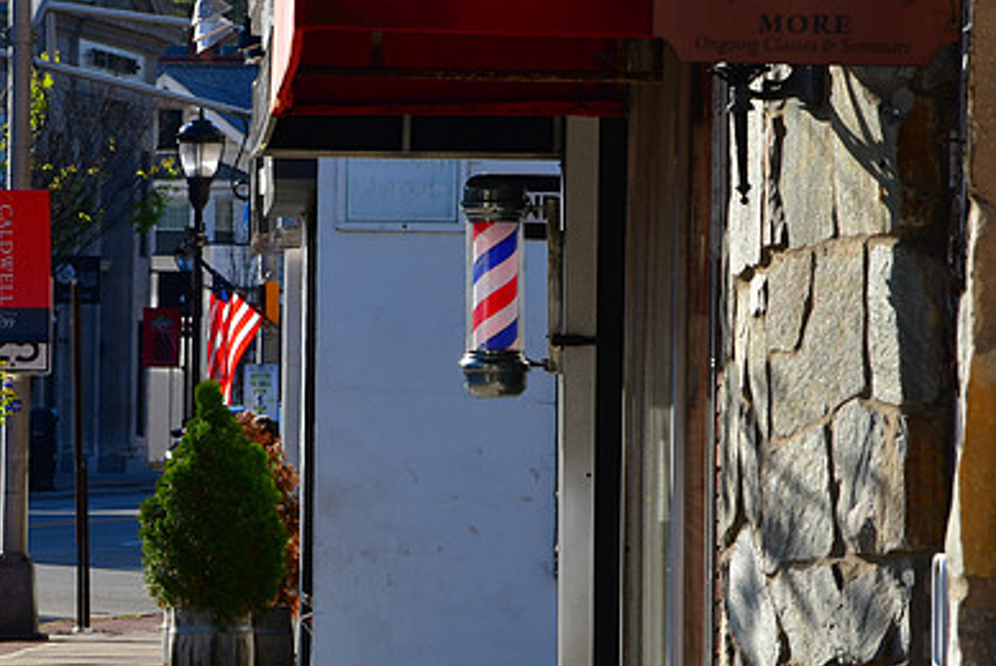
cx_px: 279
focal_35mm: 368
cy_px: 311
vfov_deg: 3.7
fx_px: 10189
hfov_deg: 5.6
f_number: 18
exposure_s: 1/100
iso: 250
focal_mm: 165
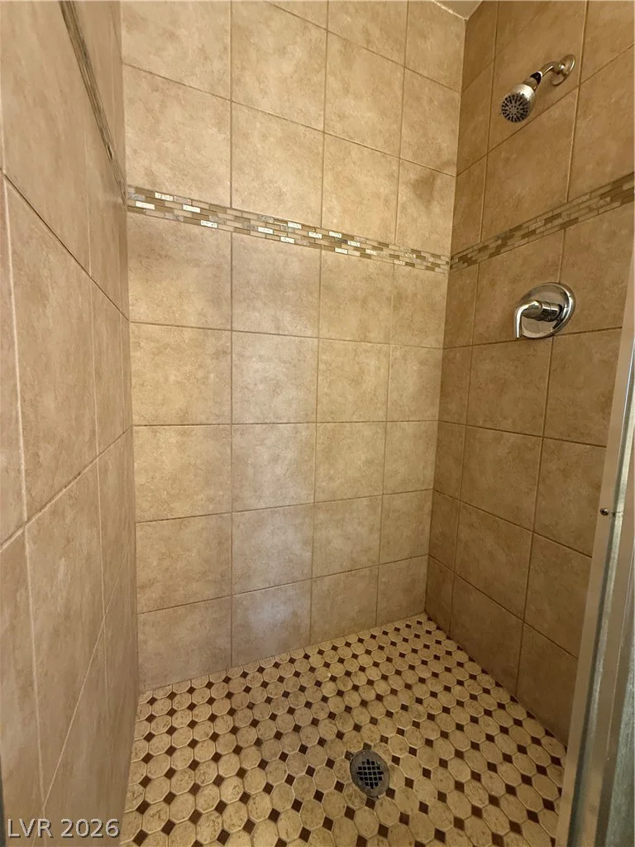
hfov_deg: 85.7
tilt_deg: -5.9
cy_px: 424
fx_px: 342
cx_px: 318
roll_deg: +0.3
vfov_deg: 102.1
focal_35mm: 14
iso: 400
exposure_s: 1/60
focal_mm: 2.22
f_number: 2.2
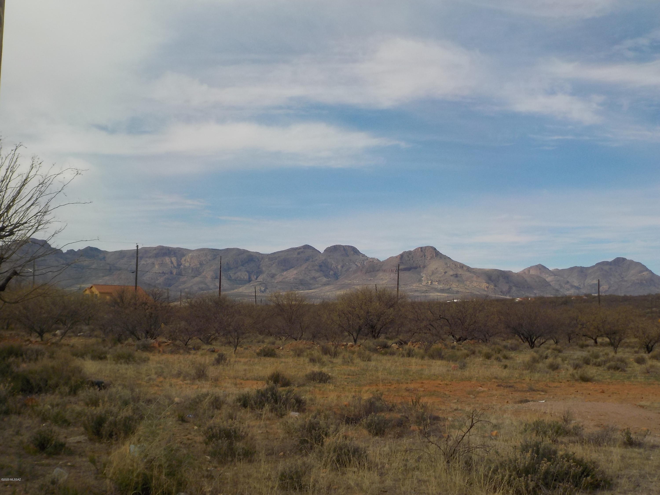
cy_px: 248
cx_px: 330
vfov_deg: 30.9
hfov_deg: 40.4
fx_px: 896
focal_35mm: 47
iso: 125
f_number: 4.2
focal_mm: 6.4
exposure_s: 1/1250
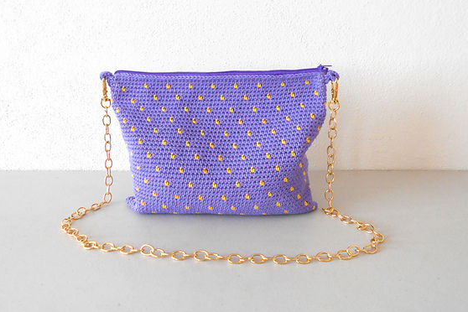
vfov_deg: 42.1
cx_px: 213
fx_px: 403
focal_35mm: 31
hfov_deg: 60.2
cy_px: 127
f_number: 3.2
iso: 220
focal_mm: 4.6
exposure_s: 1/30
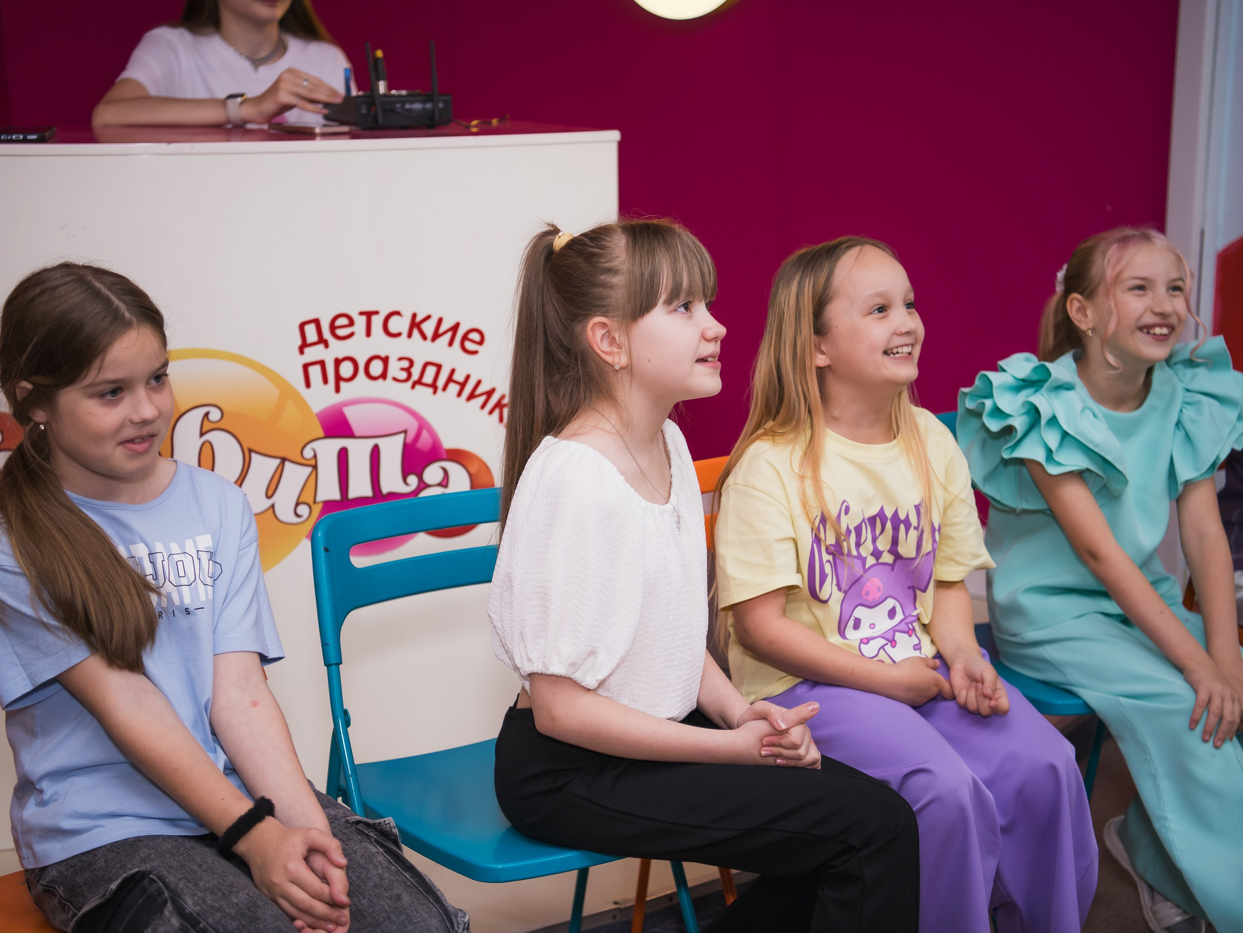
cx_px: 610
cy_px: 466
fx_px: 2047
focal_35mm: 57
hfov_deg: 33.8
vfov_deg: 25.7
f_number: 2.8
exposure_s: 1/160
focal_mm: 52
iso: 320
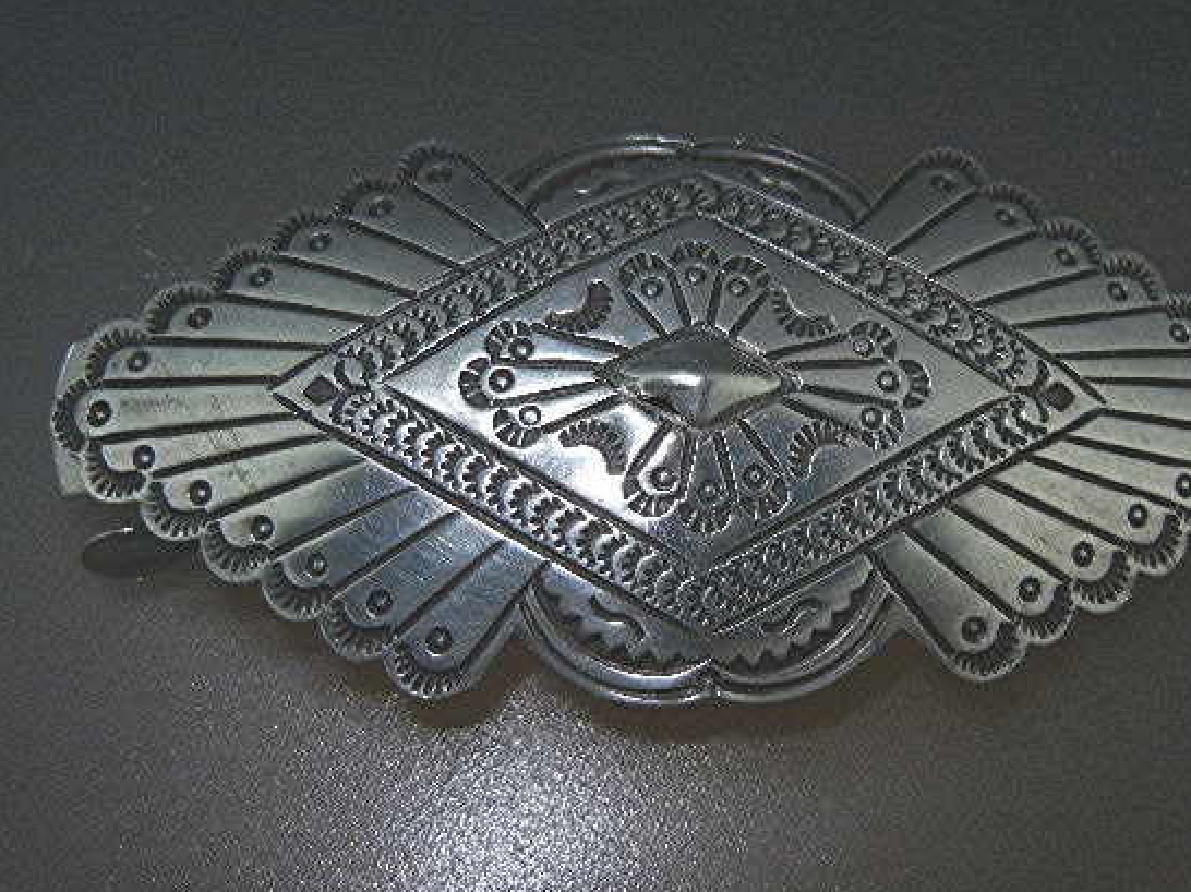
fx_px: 2098
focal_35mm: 61
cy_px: 412
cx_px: 696
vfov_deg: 24.0
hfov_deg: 31.6
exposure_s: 1/30
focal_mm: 9.3
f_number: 7.8
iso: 231
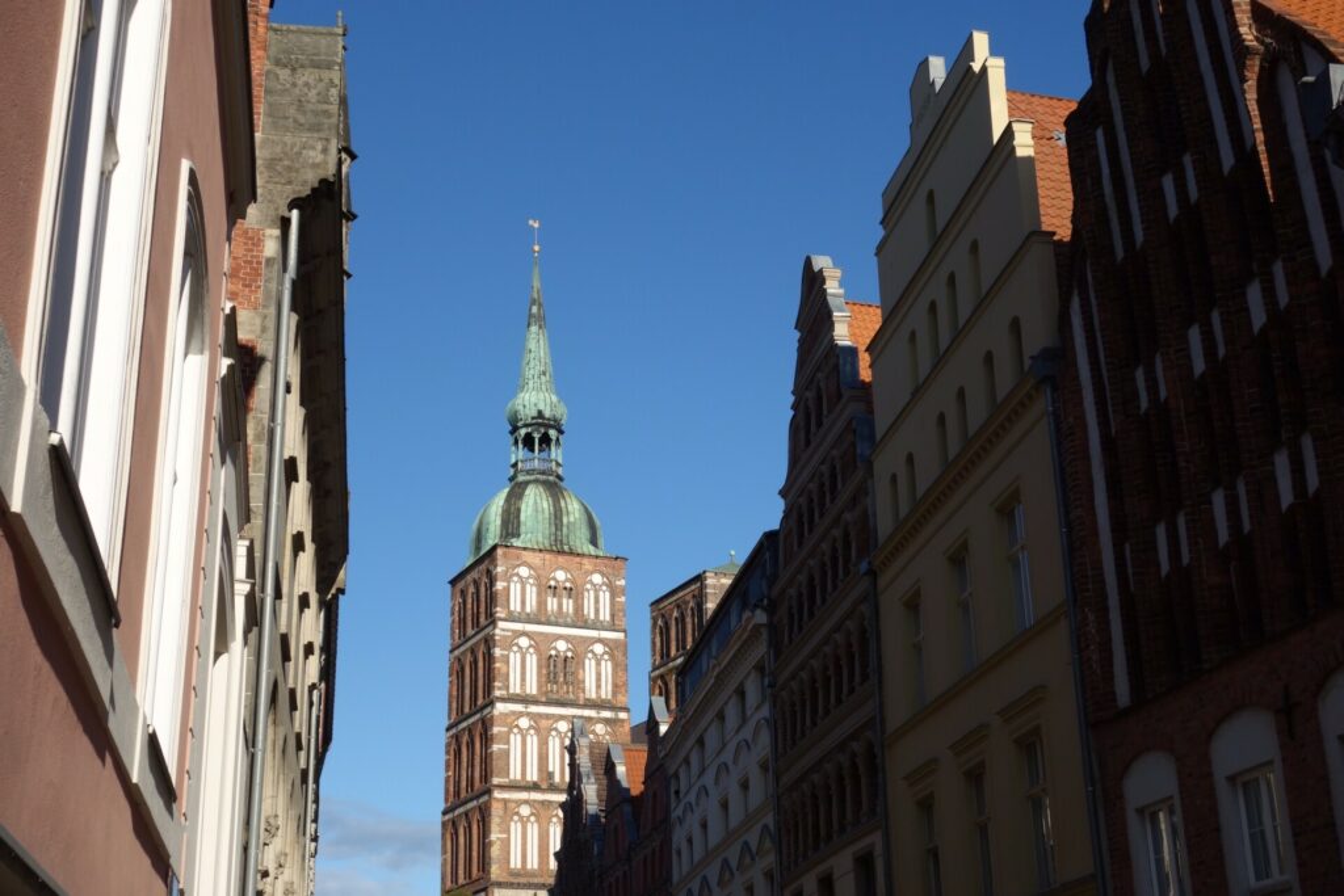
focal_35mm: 47
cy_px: 448
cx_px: 672
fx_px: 1755
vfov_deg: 28.7
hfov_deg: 41.9
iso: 125
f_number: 5.6
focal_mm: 17.6
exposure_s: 1/640
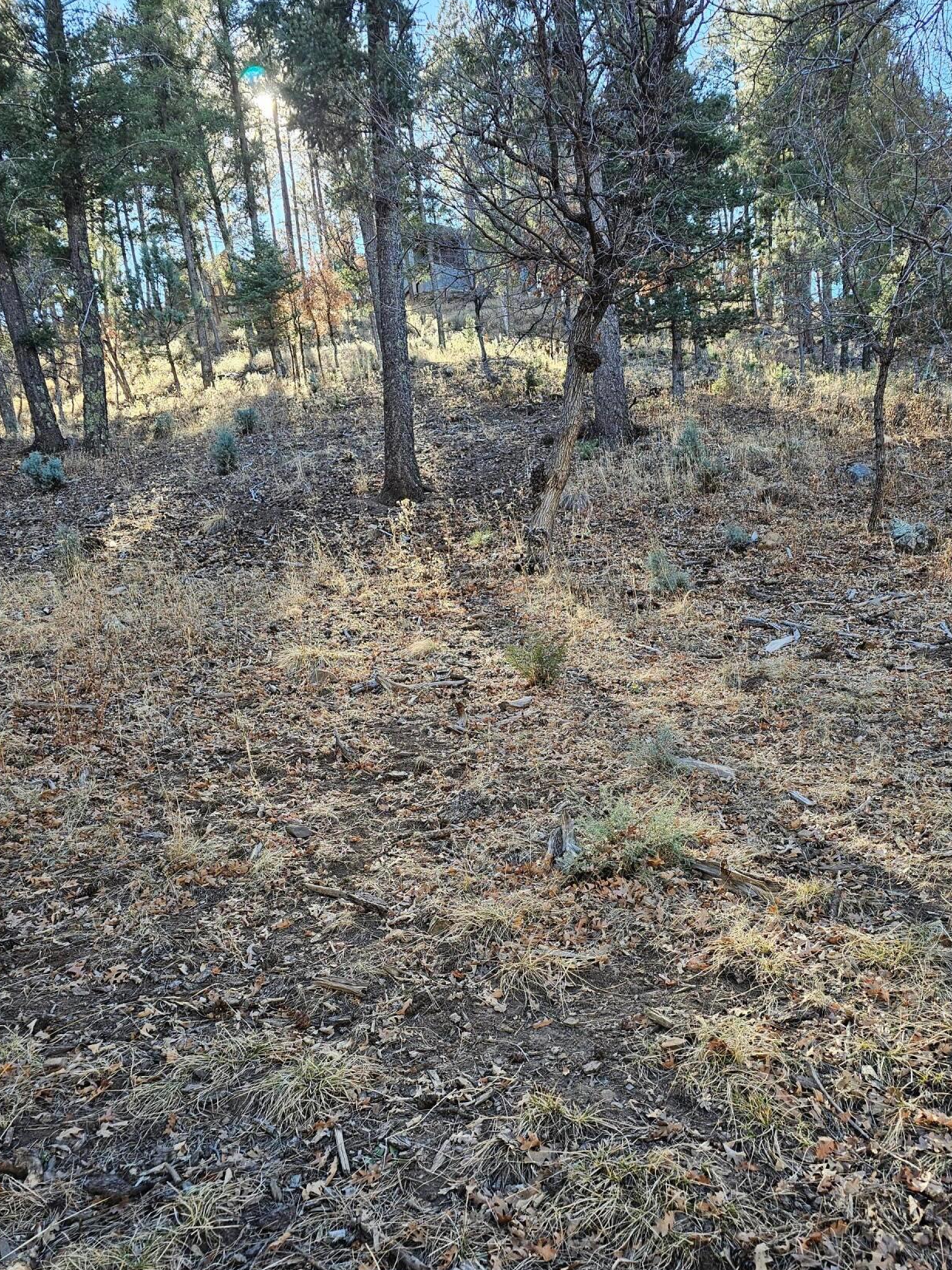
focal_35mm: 28
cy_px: 736
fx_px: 1027
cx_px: 560
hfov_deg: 49.5
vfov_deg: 63.1
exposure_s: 1/180
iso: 64
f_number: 1.7
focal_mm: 6.3
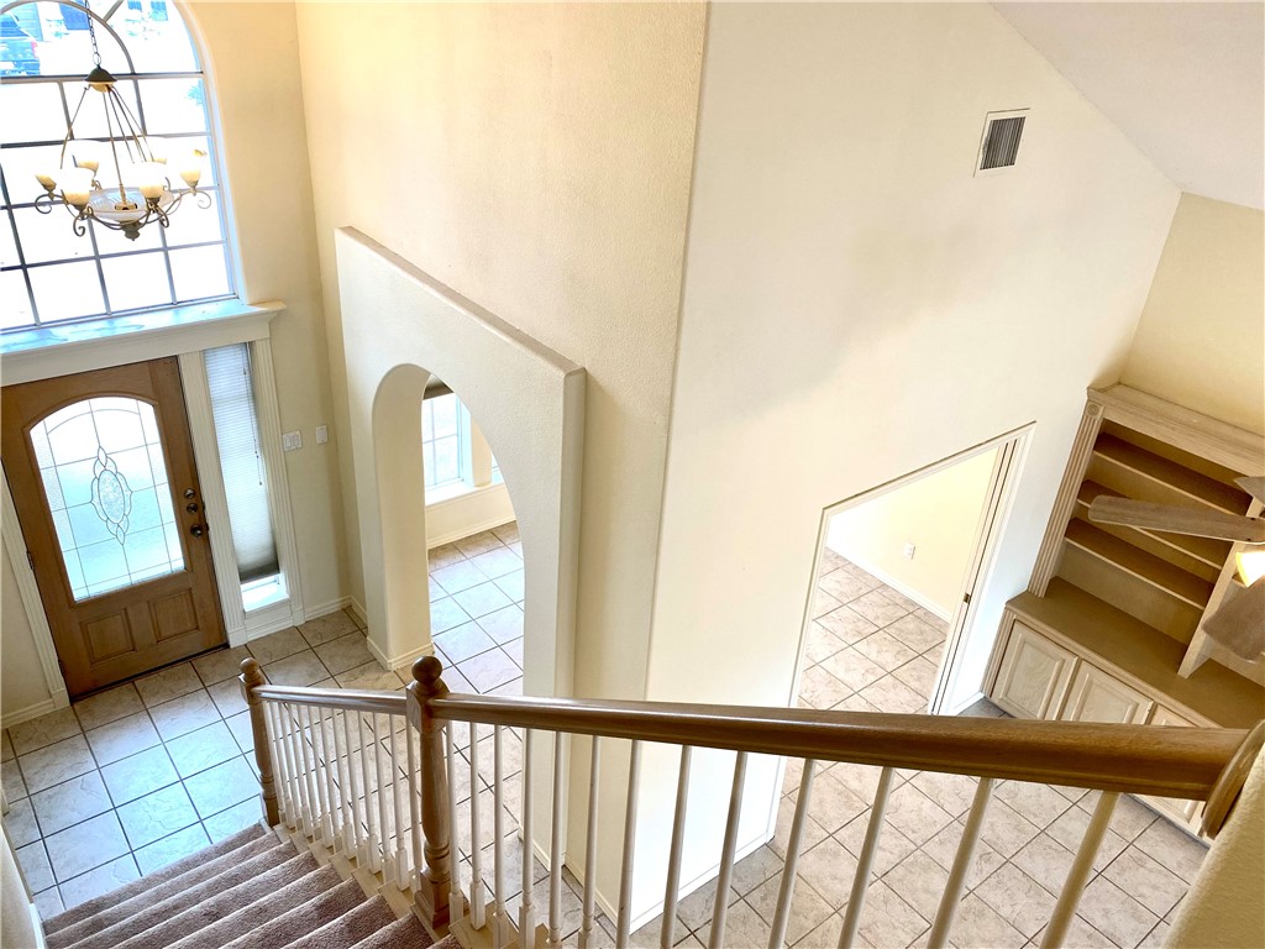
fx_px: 950
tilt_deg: -29.0
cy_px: 474
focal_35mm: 26
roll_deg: -3.7
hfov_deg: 67.3
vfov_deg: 53.1
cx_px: 632
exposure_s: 1/120
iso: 64
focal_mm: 4.25
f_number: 1.8
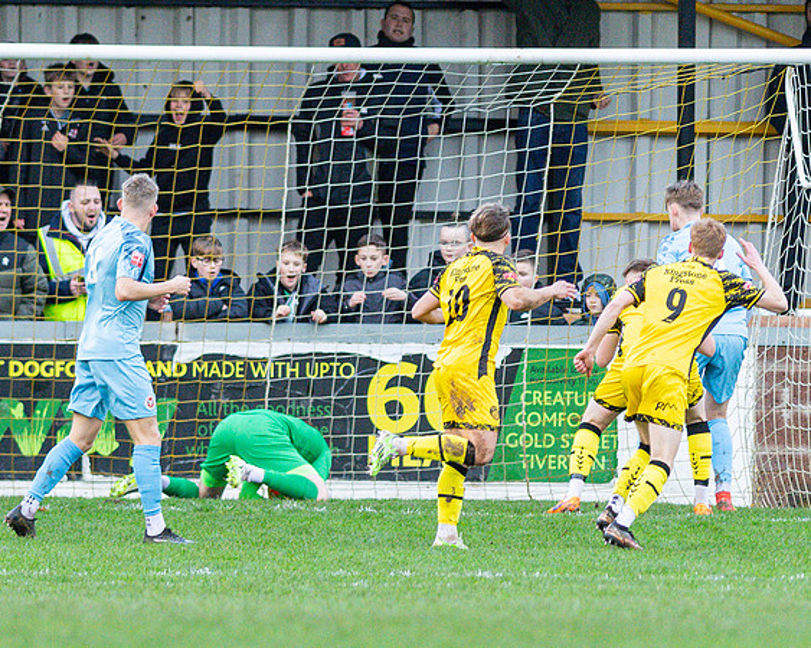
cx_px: 216
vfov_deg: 1.9
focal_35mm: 826
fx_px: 19818
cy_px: 317
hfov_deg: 2.3
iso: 2000
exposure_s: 1/1600
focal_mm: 300
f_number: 2.8
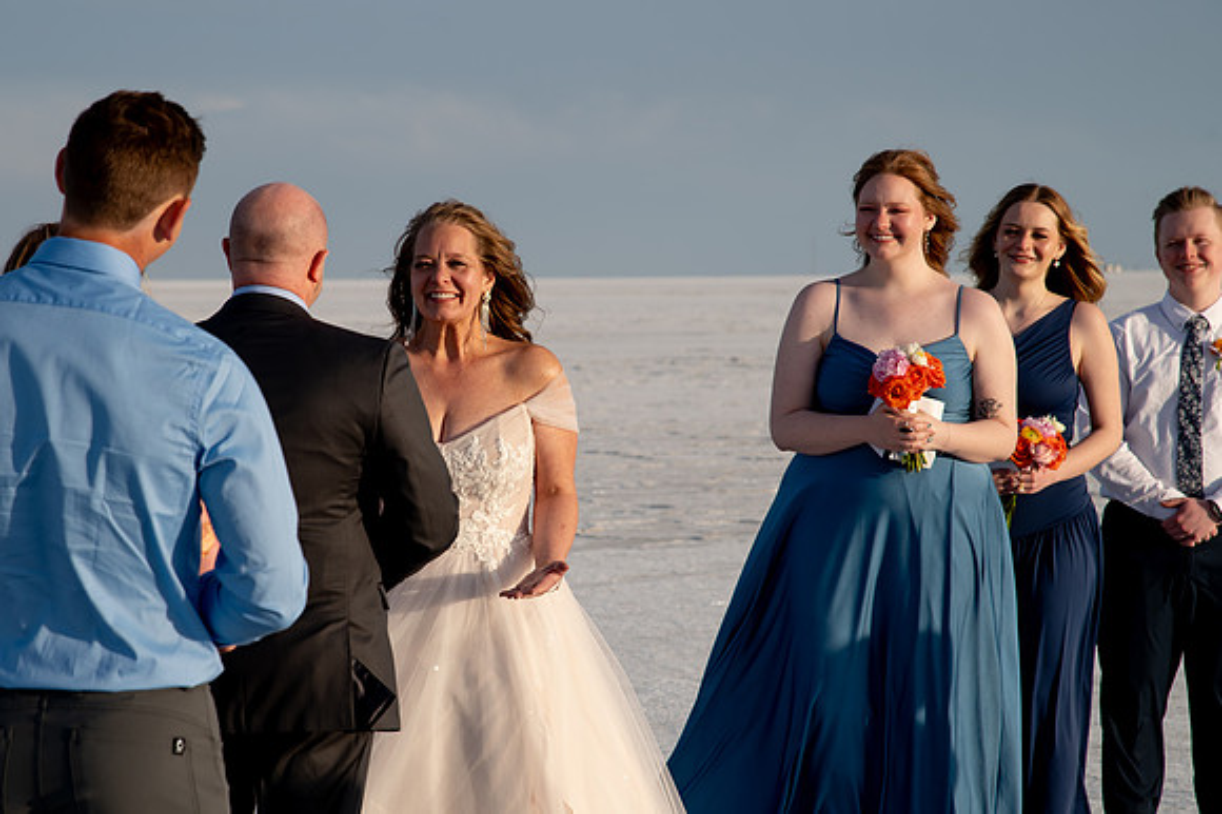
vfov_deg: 9.2
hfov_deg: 13.8
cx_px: 488
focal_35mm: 149
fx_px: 5055
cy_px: 403
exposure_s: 1/320
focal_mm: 120
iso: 200
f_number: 8
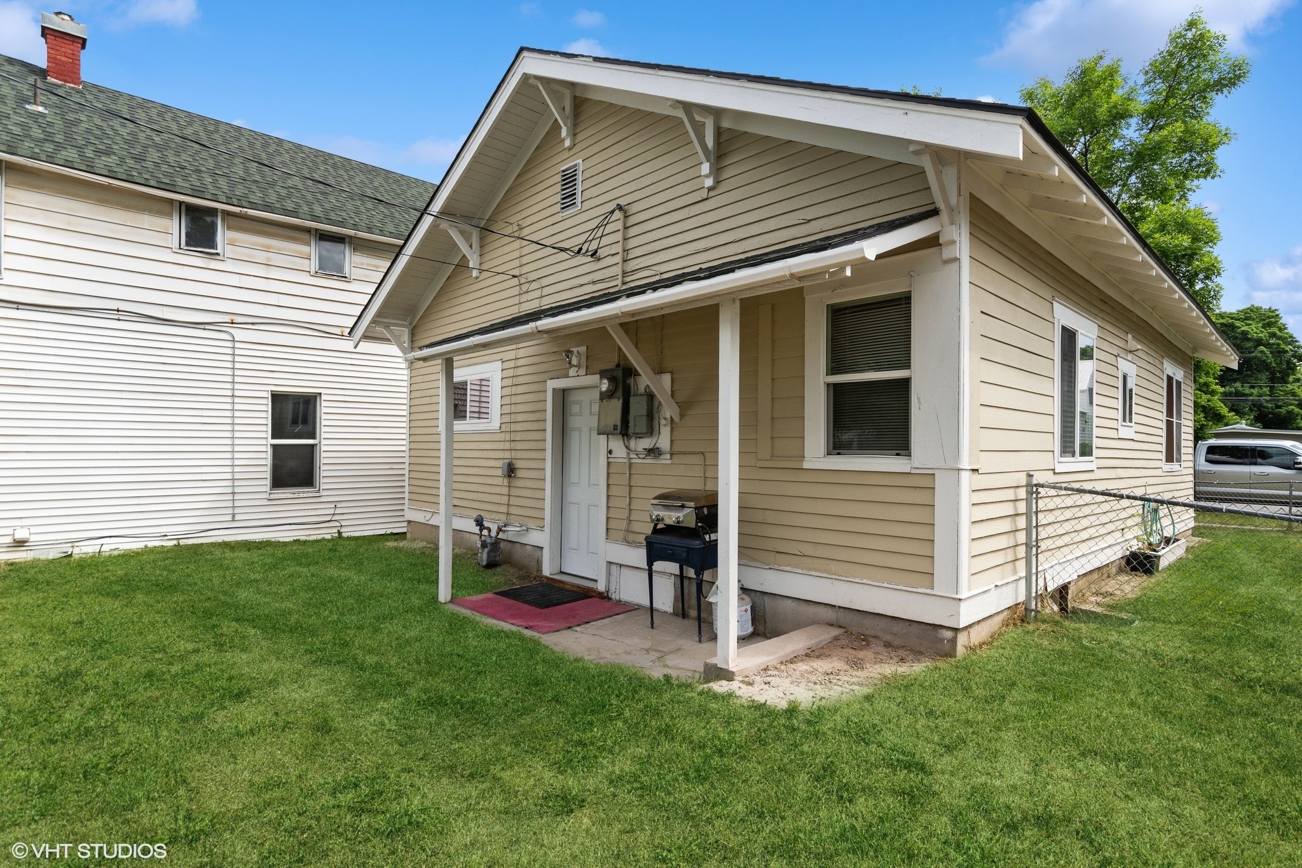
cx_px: 651
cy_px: 434
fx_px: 651
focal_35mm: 18
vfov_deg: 67.4
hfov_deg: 90.0
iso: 100
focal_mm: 12
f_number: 6.3
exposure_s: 1/640
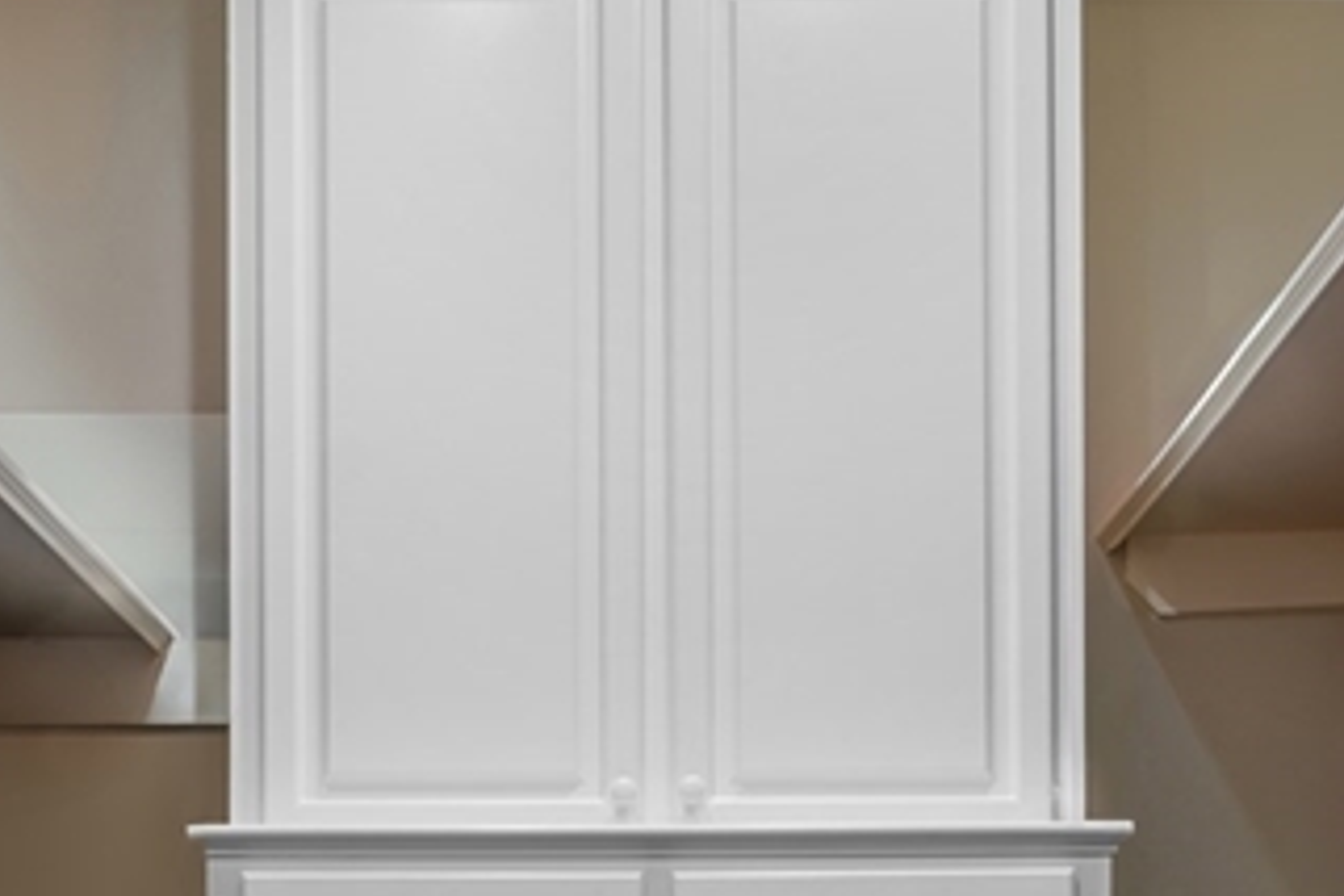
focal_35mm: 51
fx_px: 1904
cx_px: 657
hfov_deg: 38.9
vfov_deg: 23.4
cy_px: 1162
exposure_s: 4
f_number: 7.1
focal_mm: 16
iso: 100
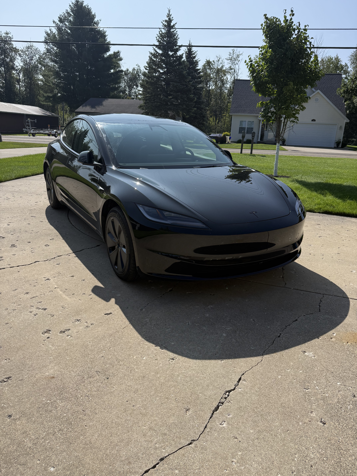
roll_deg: -3.1
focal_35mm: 24
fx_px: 330
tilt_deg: -17.3
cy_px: 238
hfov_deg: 56.8
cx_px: 178
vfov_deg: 71.6
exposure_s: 1/6173
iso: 100
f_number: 1.78
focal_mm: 6.76
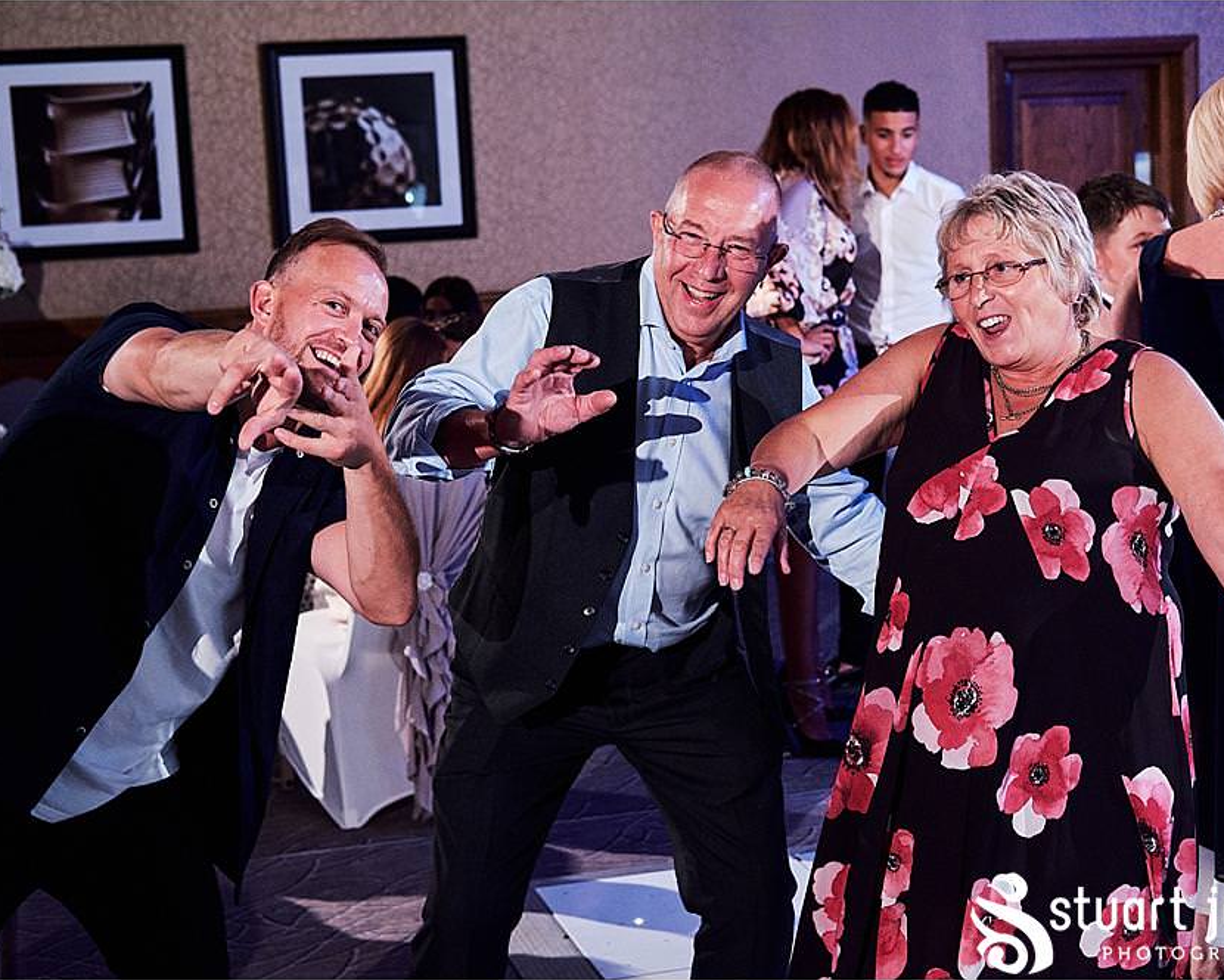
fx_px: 2174
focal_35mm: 60
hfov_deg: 31.5
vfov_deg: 25.4
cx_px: 611
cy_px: 490
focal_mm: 35
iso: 6400
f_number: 3.6
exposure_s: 1/200
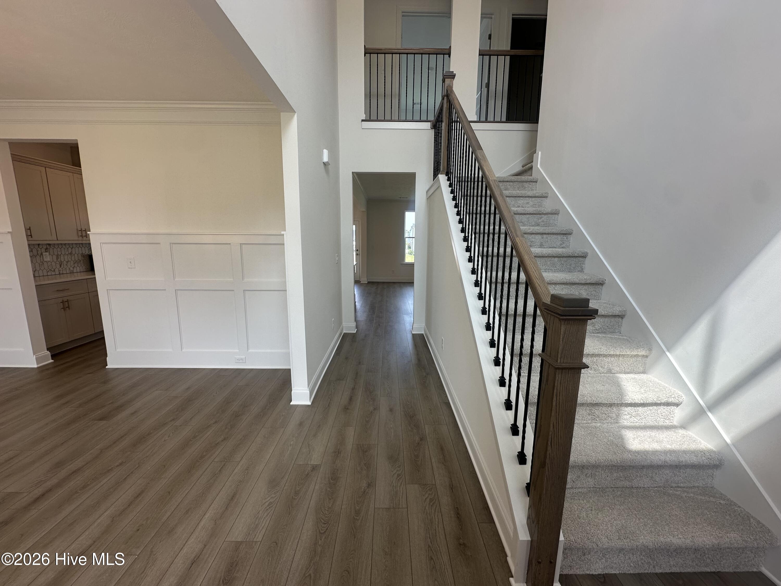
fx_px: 316
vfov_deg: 85.7
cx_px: 390
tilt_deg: -9.8
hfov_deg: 102.1
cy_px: 293
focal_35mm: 14
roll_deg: -0.6
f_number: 2.2
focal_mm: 2.22
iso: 50
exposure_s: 1/120
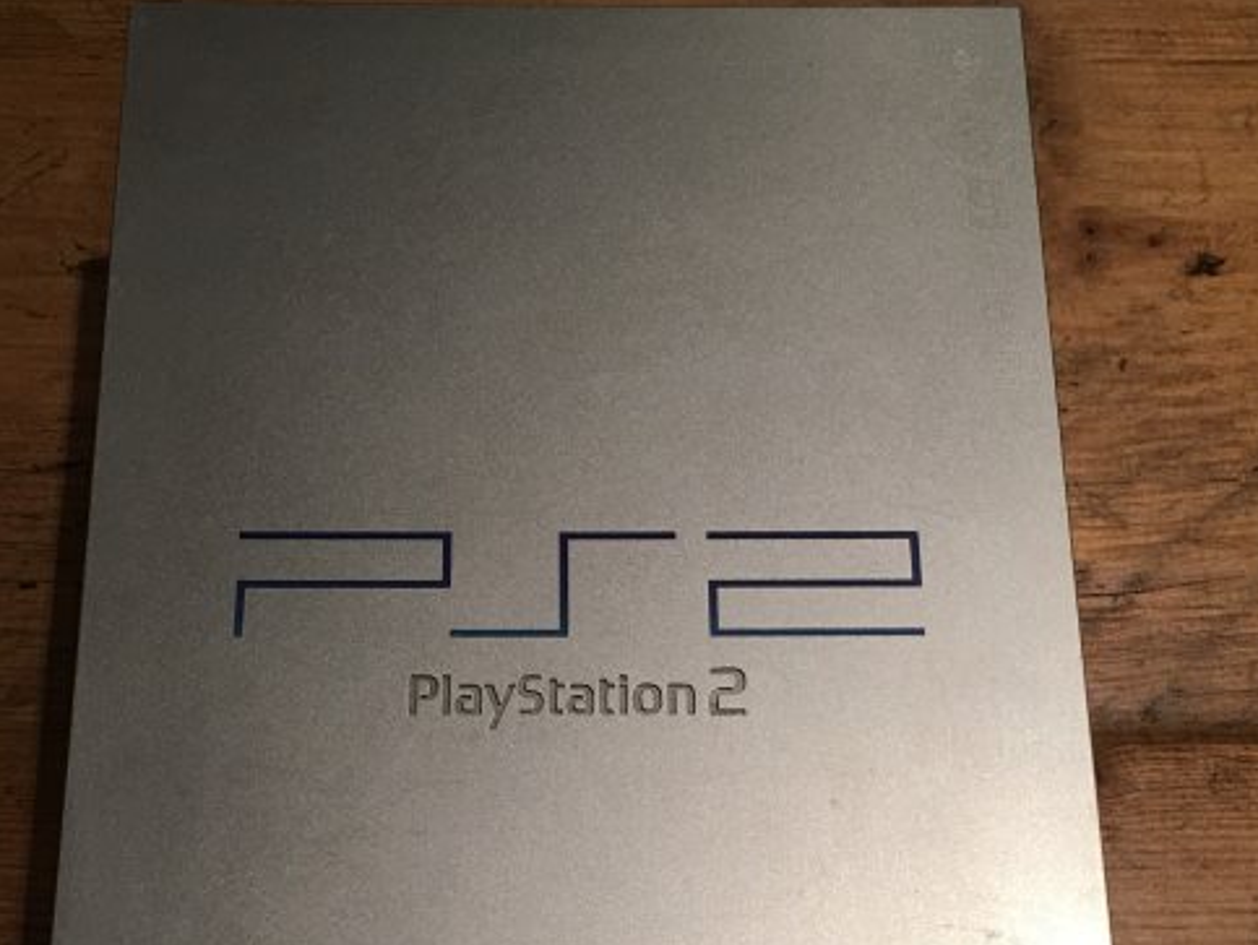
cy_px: 828
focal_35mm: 60
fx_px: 2182
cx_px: 589
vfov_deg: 23.9
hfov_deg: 32.1
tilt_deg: -67.0
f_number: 2.2
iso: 50
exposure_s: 1/33
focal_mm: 4.15
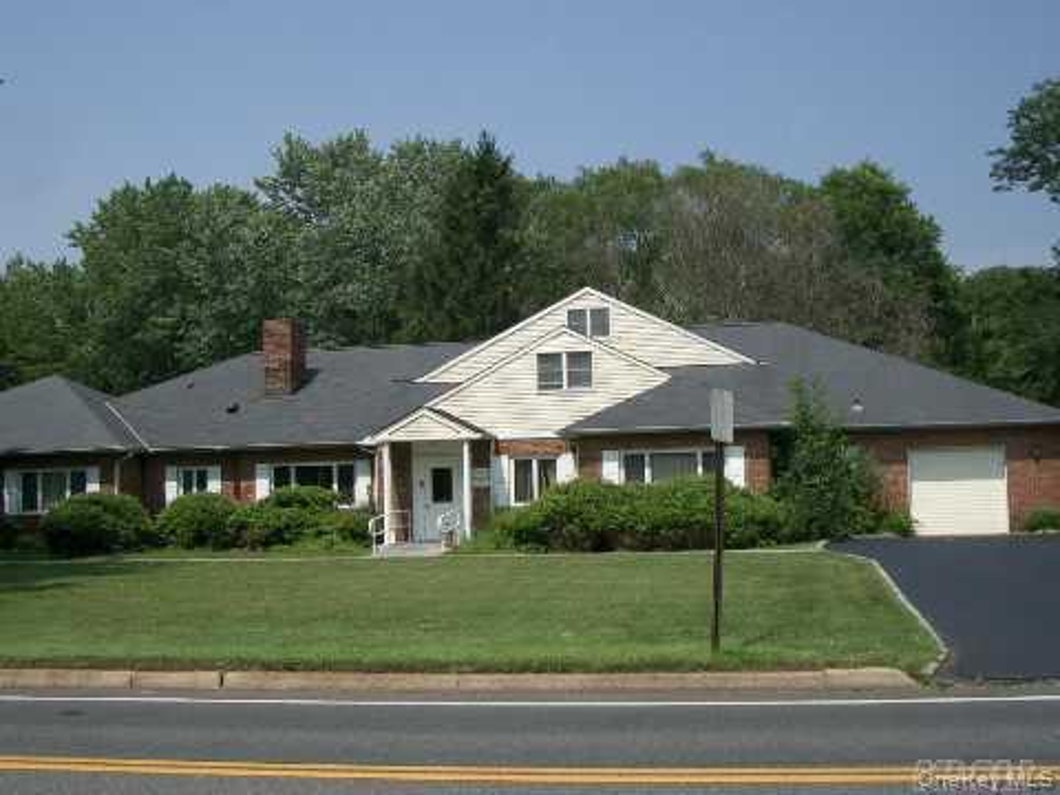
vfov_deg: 35.1
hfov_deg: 45.8
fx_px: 1255
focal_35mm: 41
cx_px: 530
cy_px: 398
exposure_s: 1/640
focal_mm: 6.8
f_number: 4.6
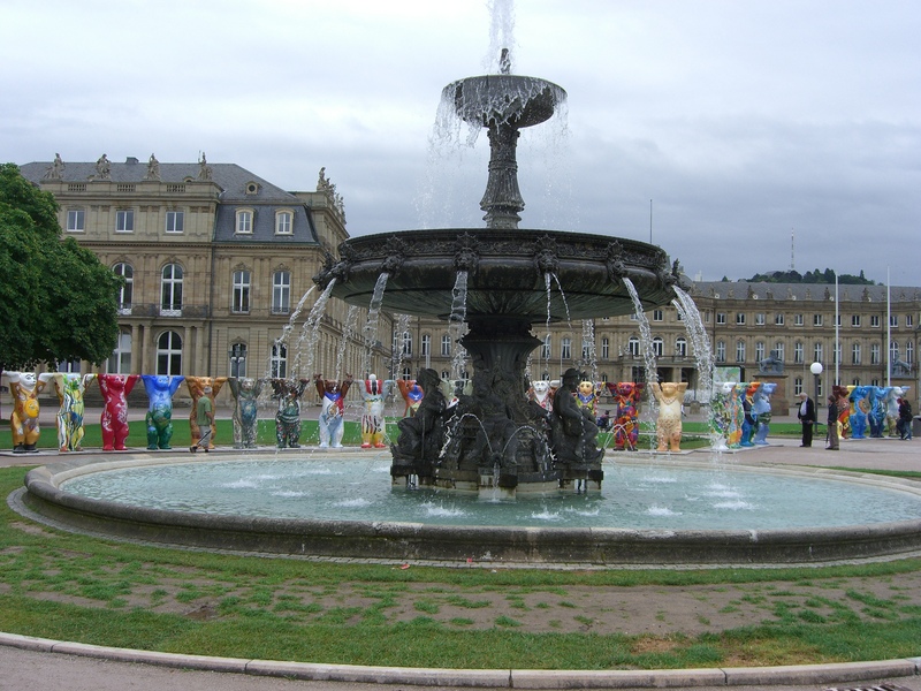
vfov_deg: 37.7
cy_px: 346
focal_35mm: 38
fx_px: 1011
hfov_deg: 49.0
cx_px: 460
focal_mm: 7.9
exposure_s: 1/250
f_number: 4
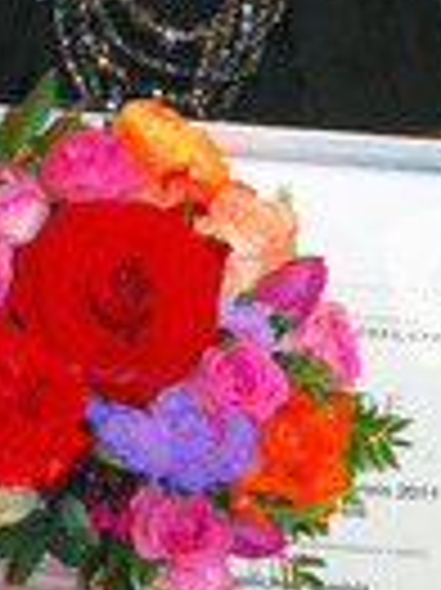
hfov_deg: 6.5
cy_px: 36
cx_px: 212
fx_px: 3896
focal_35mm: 229
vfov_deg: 8.6
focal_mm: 52
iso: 400
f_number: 5.6
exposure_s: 1/80
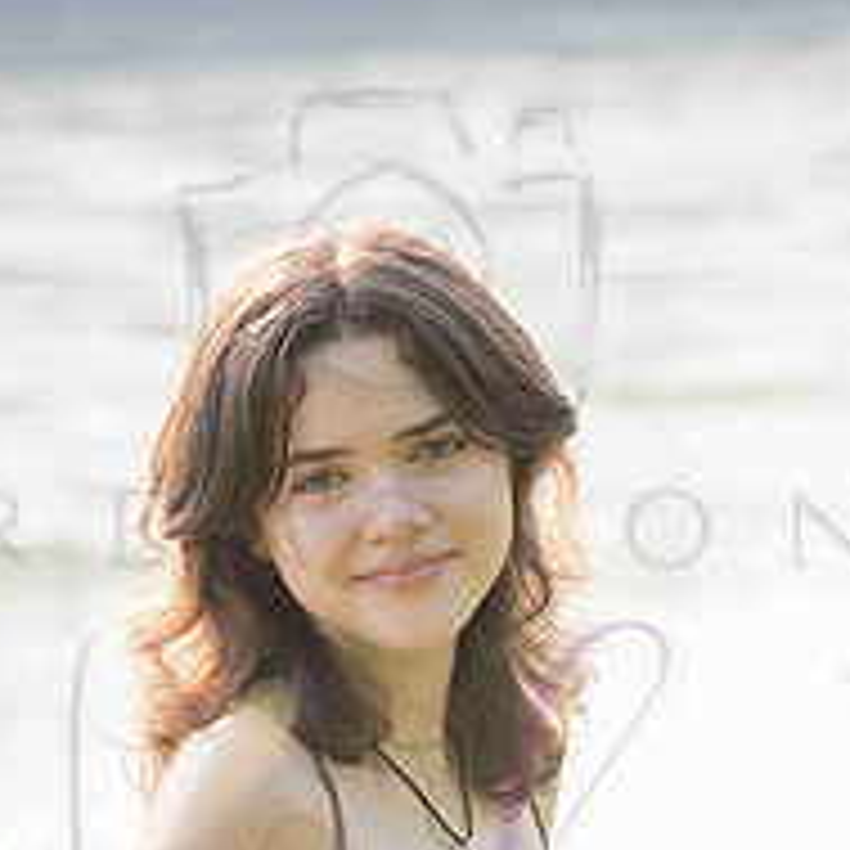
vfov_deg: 4.3
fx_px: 11224
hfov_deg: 4.3
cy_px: 688
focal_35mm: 404
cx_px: 405
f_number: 9
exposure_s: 1/320
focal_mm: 200
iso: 400
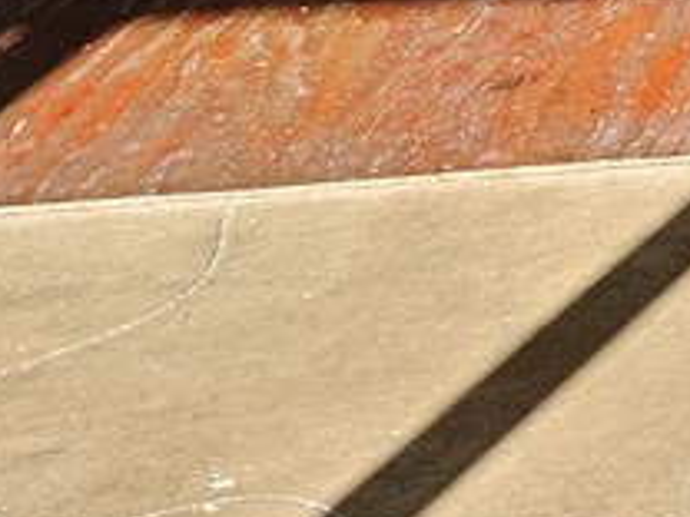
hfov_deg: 8.6
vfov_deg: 8.2
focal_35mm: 177
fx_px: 3528
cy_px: -258
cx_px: 2262
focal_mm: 5.4
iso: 64
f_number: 1.8
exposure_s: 1/359
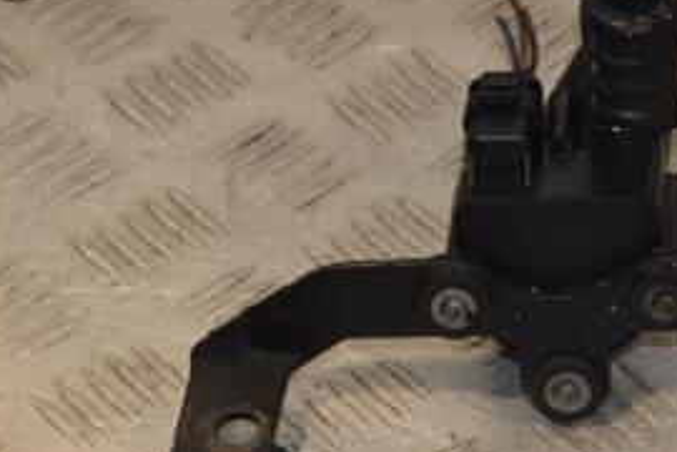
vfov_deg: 7.1
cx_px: 522
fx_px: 3629
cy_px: 266
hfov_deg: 10.6
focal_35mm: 193
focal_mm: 58
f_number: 8
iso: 800
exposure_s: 1/200
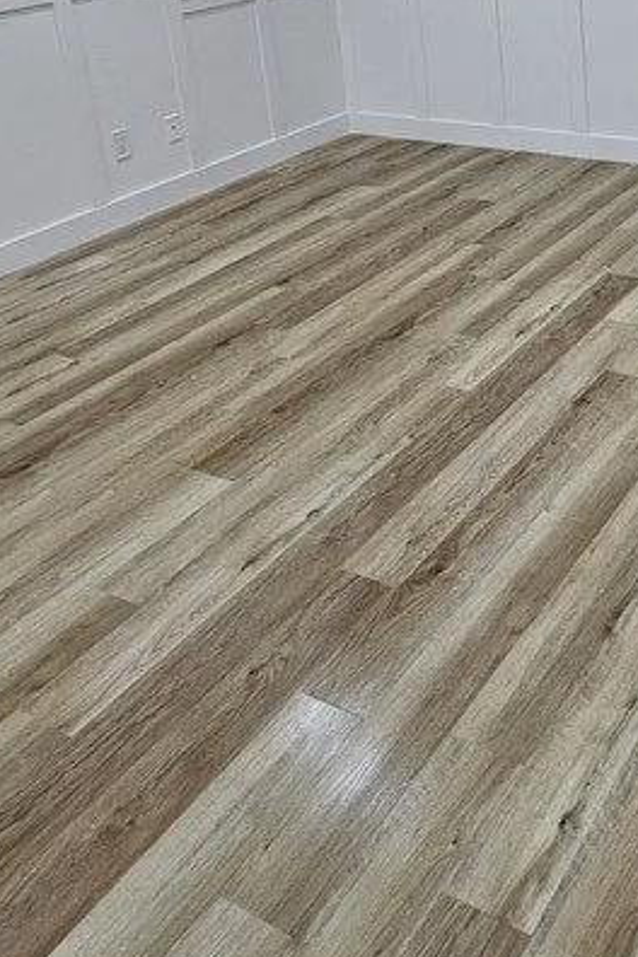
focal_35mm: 35
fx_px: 930
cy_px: 102
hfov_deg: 34.5
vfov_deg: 48.8
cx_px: 633
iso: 250
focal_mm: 2.2
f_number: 2.2
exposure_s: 1/60
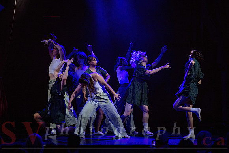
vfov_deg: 10.7
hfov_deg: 16.0
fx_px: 817
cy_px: 67
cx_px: 100
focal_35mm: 128
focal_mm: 110
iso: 1600
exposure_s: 1/160
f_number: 2.8
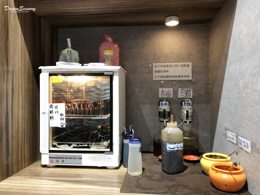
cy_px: 98
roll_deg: -0.6
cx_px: 130
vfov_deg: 49.7
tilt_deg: -1.4
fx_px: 210
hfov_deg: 63.4
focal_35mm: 28
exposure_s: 1/9
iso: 100
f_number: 1.8
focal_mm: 3.99
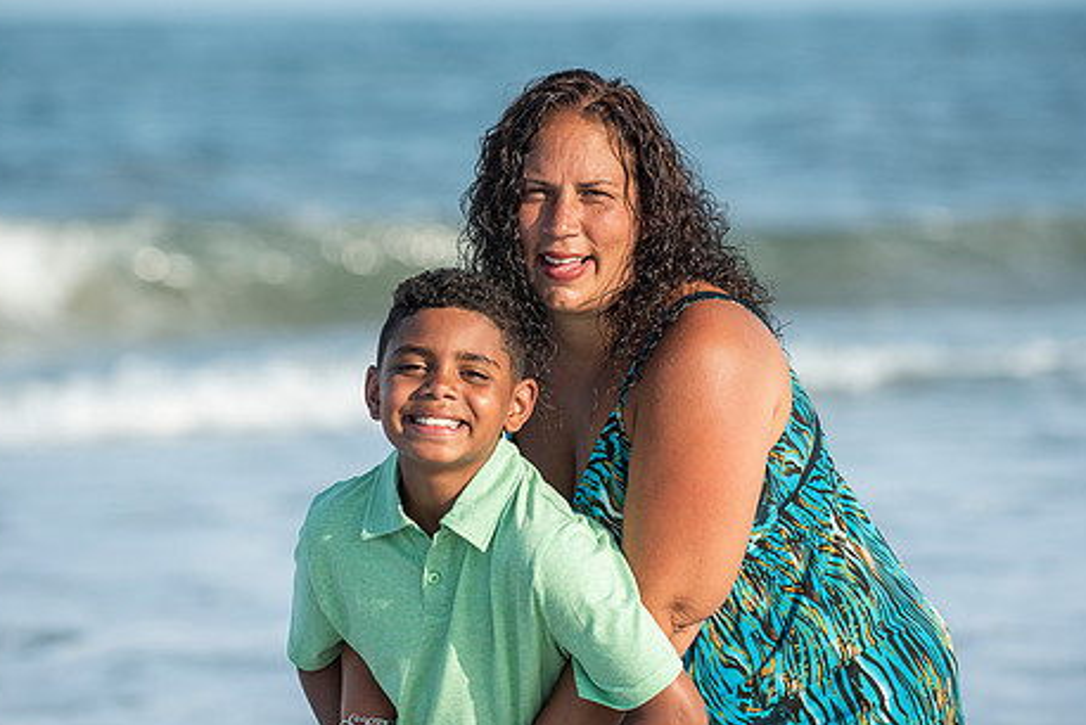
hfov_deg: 10.8
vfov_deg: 7.2
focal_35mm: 190
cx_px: 500
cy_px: 295
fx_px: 5735
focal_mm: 150
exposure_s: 1/4000
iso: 250
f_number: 3.5
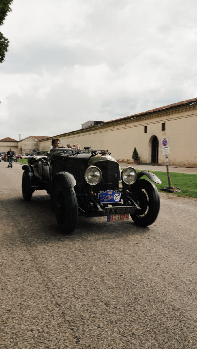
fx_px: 269
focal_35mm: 29
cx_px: 88
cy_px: 176
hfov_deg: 40.1
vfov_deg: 66.1
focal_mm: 24
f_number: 11
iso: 100
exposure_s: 1/40
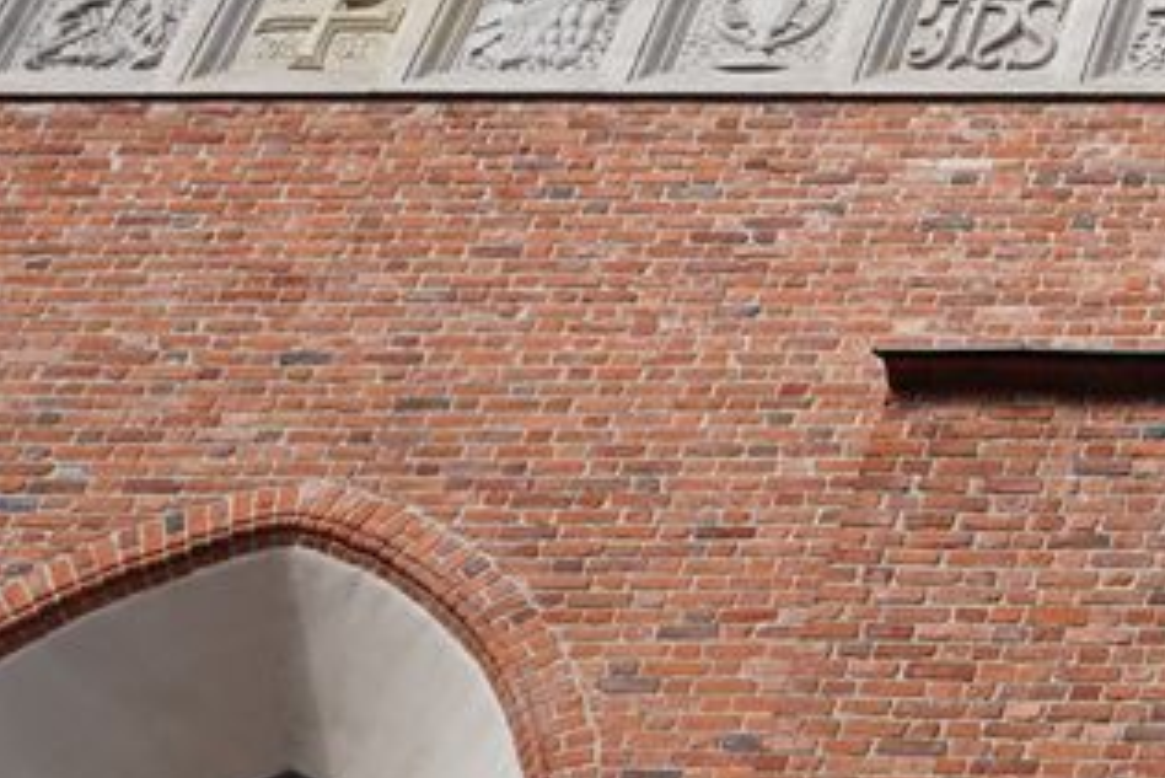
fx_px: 4921
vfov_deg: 9.0
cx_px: 2382
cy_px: 74
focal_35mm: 152
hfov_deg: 11.9
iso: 100
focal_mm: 24
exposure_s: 1/100
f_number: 10
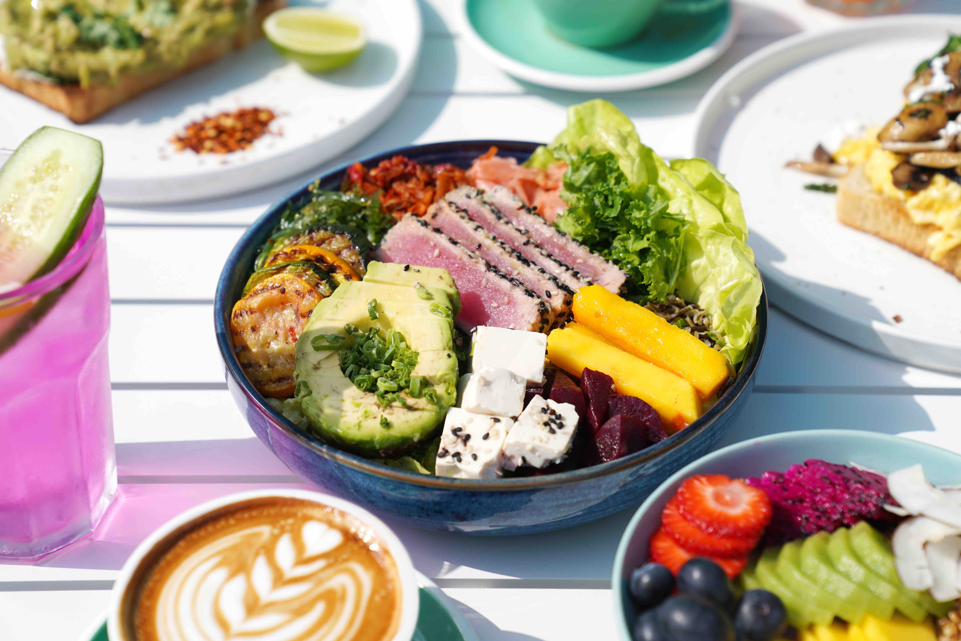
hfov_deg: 28.8
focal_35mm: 70
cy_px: 320
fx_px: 1868
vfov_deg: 19.5
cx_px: 480
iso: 125
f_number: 4.5
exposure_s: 1/1600
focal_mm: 70
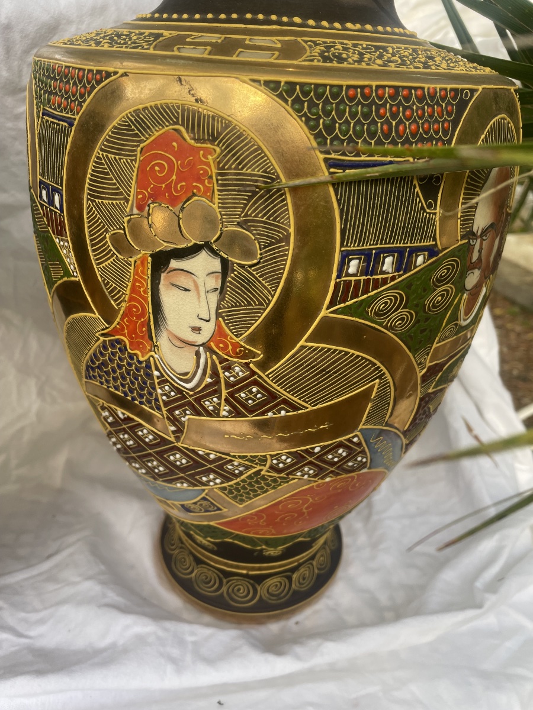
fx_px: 534
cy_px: 355
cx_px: 266
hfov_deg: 53.1
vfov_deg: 67.3
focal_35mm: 26
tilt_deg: -32.5
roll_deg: -5.5
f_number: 1.6
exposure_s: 1/217
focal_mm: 4.2
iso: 32
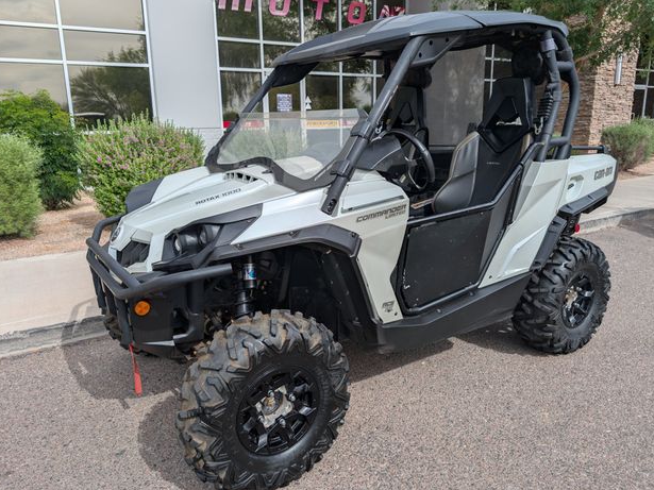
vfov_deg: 54.9
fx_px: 472
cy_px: 238
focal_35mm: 25
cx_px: 316
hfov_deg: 69.4
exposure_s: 1/1852
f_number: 1.68
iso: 21
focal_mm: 6.9
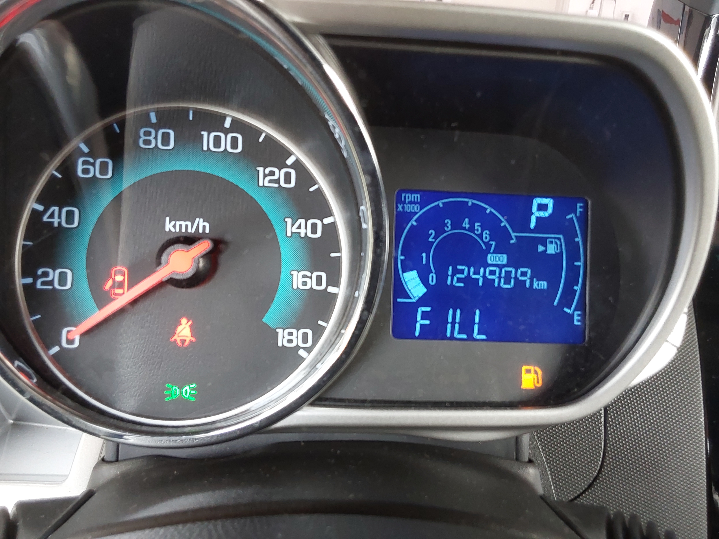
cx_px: 360
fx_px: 582
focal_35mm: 28
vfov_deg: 49.7
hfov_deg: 63.4
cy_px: 270
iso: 200
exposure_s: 1/60
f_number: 1.9
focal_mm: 2.91
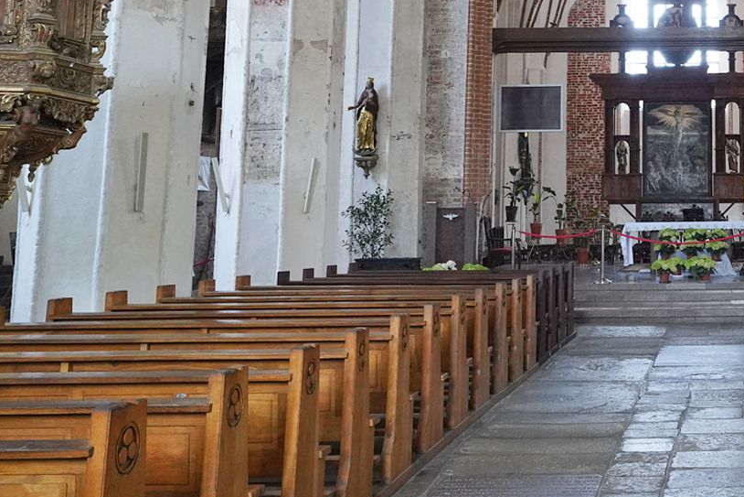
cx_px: 754
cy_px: 8
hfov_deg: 31.3
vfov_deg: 22.2
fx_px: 1219
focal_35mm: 59
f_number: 6.3
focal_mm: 24
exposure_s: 1/80
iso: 3200
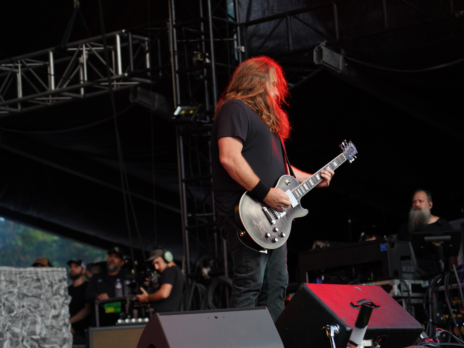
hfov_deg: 17.3
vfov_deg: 13.0
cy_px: 174
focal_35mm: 114
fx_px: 1528
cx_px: 255
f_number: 4
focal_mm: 105
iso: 320
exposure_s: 1/125
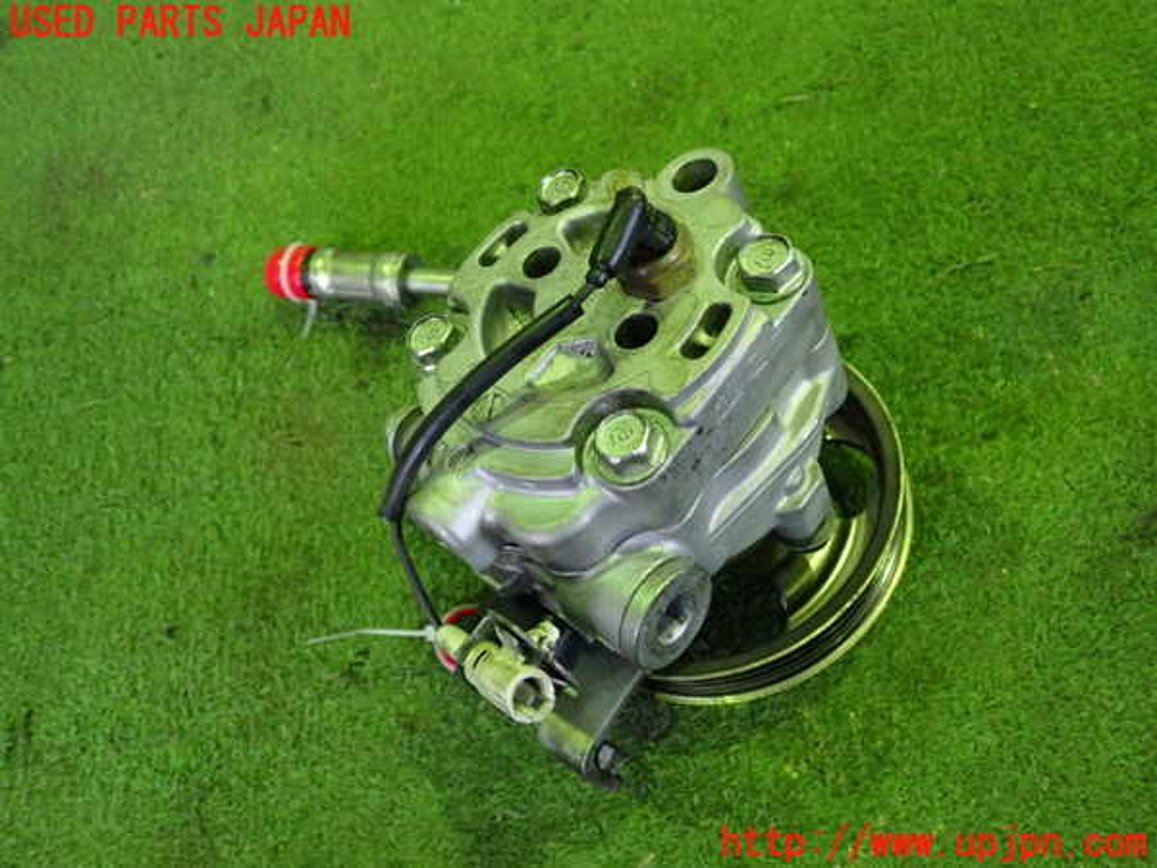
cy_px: 434
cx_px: 578
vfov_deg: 46.8
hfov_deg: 60.0
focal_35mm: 30
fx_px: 1003
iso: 800
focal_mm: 5.4
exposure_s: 1/20
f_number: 2.3
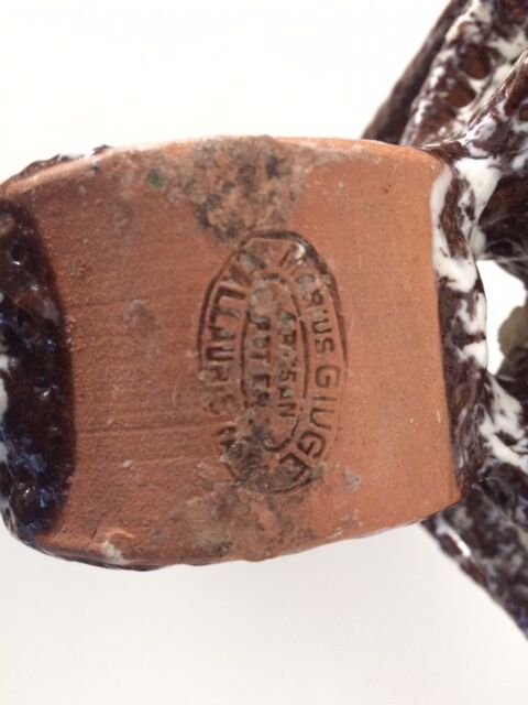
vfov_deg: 61.7
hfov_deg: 48.2
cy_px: 352
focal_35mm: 29
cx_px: 264
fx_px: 590
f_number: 2.2
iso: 320
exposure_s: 1/20
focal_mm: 4.15
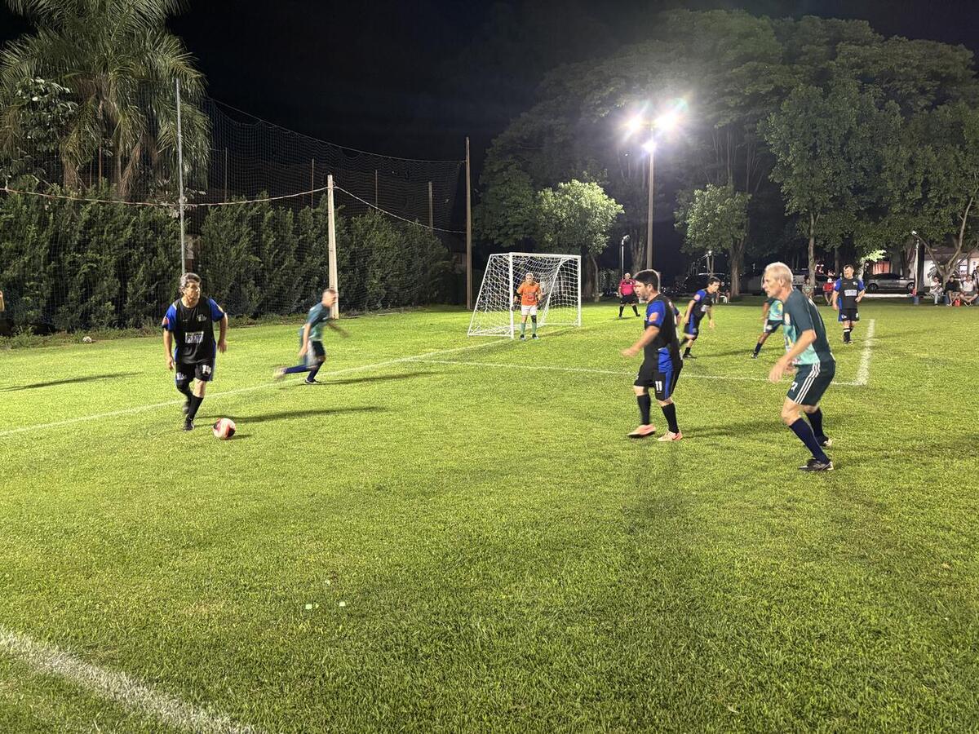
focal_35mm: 26
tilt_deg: -5.8
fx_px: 735
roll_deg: +0.9
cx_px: 490
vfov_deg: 53.1
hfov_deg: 67.3
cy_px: 367
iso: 640
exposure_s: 1/40
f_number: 1.6
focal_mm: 5.96
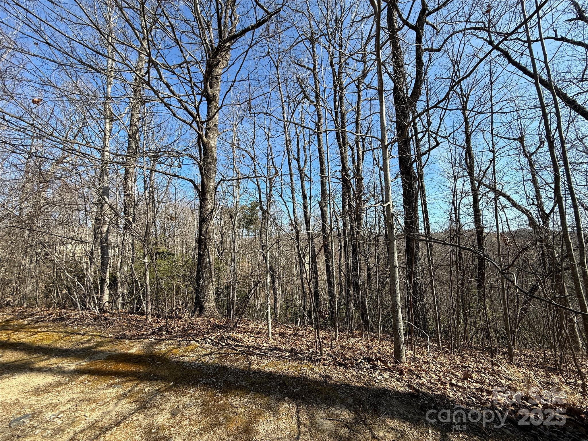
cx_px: 294
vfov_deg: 85.7
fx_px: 238
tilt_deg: +6.8
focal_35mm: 14
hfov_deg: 102.1
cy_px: 220
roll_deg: +3.9
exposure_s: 1/809
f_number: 2.2
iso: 50
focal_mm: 2.22
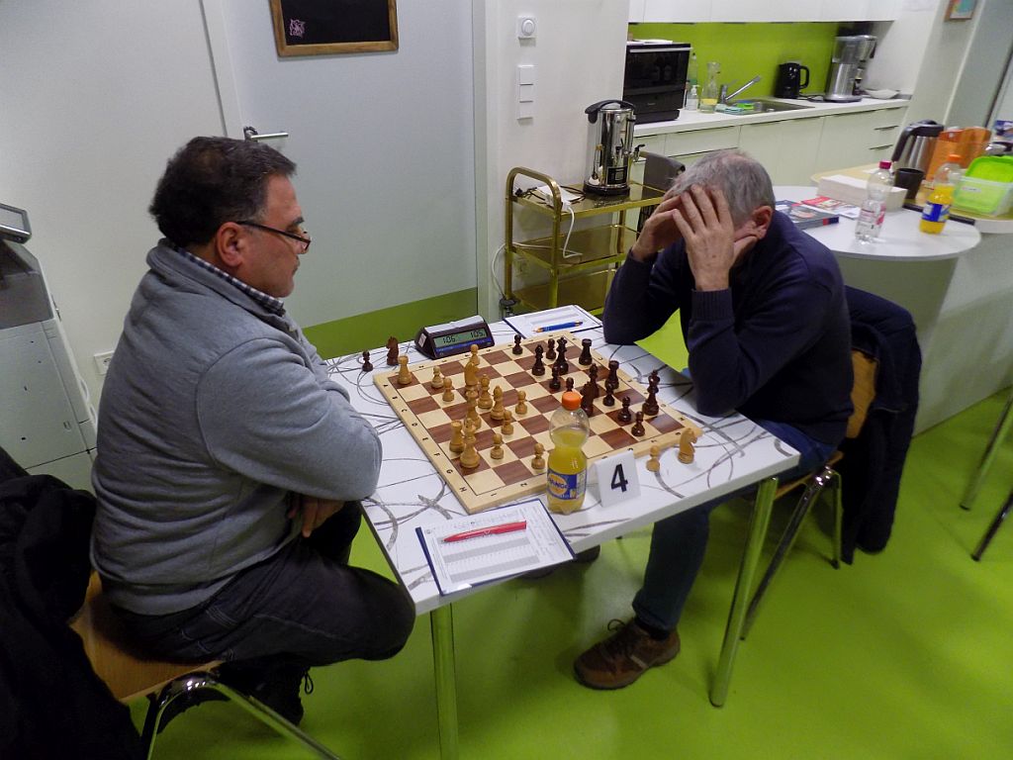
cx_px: 506
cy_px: 380
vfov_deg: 58.9
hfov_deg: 73.9
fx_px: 673
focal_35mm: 23
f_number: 3.1
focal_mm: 4
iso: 250
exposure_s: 1/30
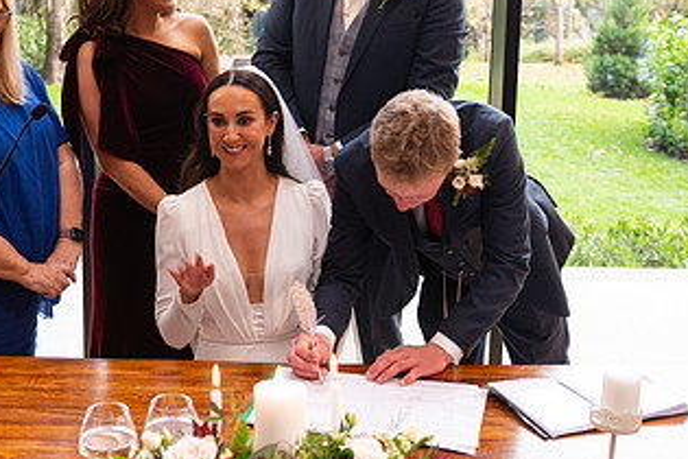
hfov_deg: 33.7
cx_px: 253
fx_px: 1127
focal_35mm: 59
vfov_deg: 22.9
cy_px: 145
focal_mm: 32
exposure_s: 1/160
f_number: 3.5
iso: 640
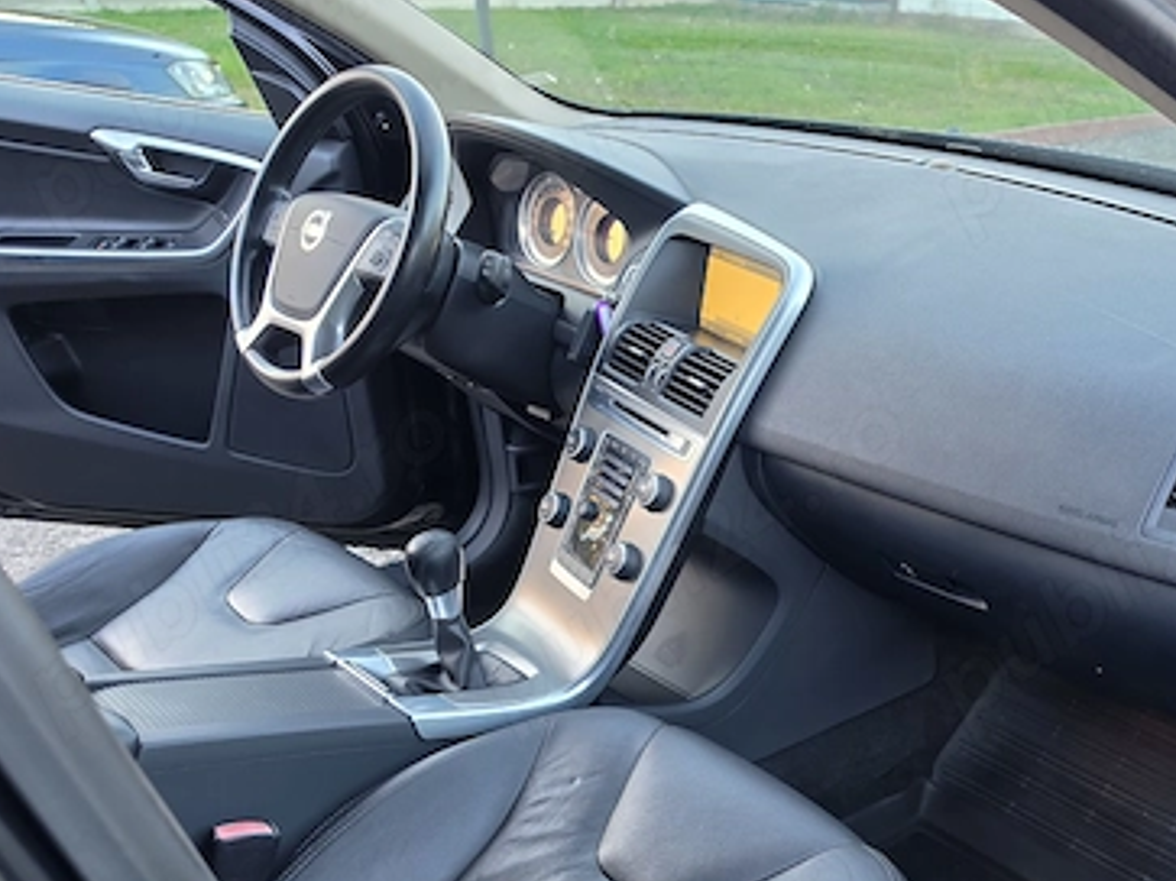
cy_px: 596
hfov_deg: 46.7
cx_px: 920
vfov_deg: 37.2
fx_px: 1291
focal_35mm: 38
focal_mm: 6.5
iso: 50
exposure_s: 1/50
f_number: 1.4
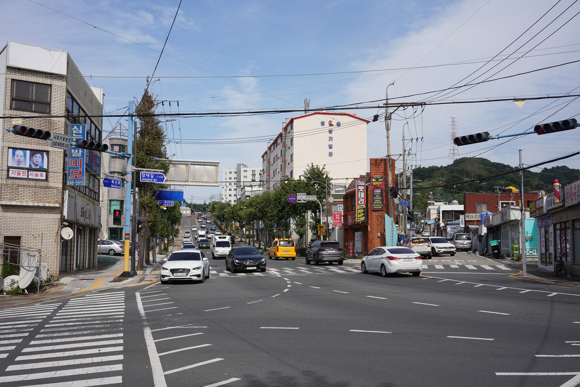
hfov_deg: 54.4
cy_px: 194
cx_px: 290
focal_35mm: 35
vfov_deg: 37.9
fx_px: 564
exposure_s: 1/100
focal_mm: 35
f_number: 14
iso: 100
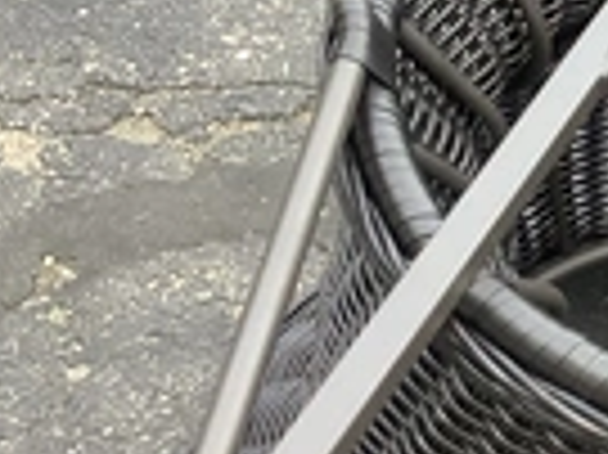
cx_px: 797
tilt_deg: -52.2
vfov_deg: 16.0
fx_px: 1614
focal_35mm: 92
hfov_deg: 19.6
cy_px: 112
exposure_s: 1/120
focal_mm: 3.3
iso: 64
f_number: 2.4
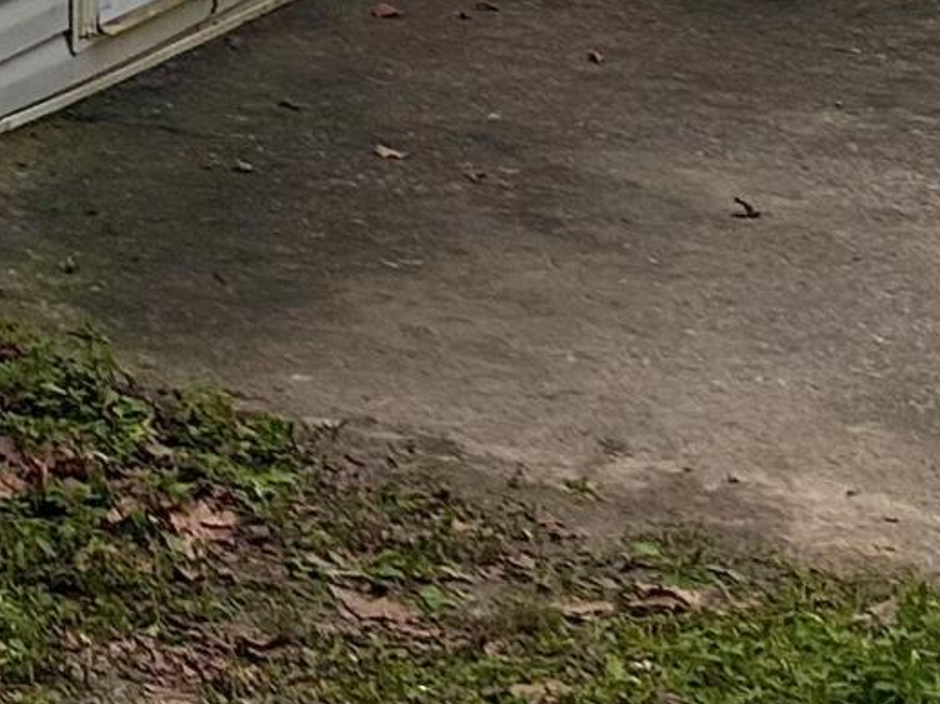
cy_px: -964
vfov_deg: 8.9
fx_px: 4098
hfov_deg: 10.7
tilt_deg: -1.8
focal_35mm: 151
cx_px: -1484
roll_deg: +0.6
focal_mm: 5.7
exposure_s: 1/718
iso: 50
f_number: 1.5
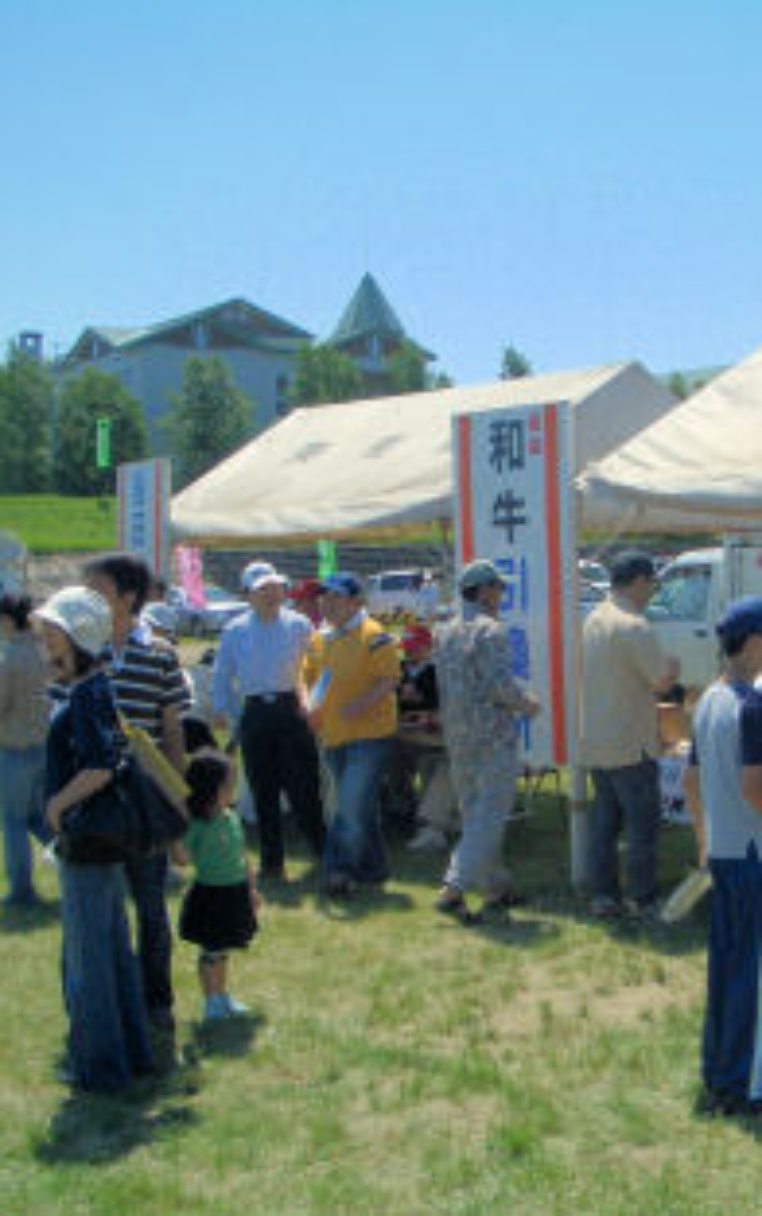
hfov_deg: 25.7
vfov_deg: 40.3
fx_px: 1659
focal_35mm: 50
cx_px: 537
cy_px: 608
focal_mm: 5.8
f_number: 4.3
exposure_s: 1/1000
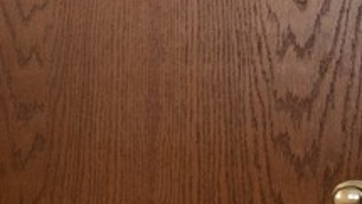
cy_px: 100
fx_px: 1267
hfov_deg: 9.7
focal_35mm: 132
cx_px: -871
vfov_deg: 9.2
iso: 400
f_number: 10
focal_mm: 16
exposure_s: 1/3
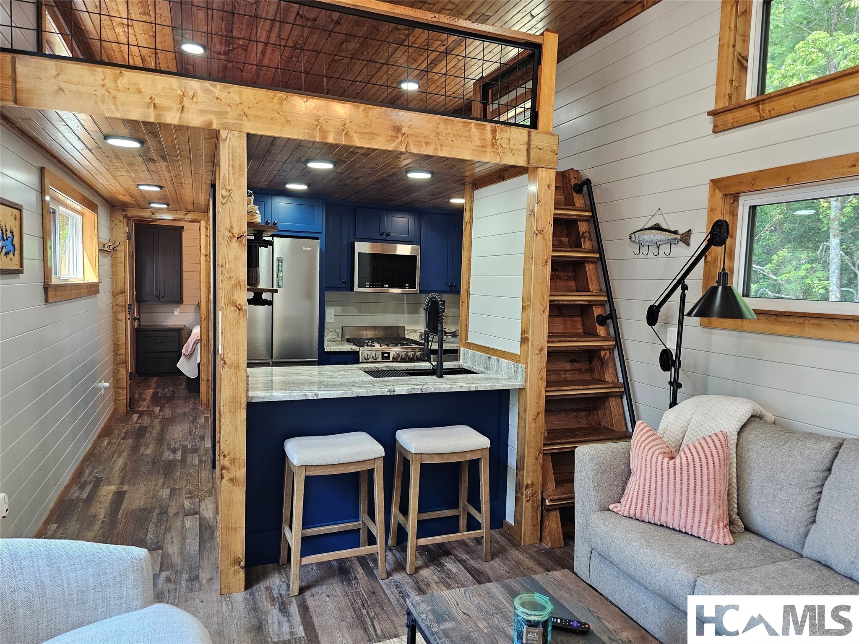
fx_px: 571
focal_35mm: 23
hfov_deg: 73.9
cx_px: 430
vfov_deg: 58.9
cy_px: 322
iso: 200
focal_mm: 6.3
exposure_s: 1/120
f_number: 1.7
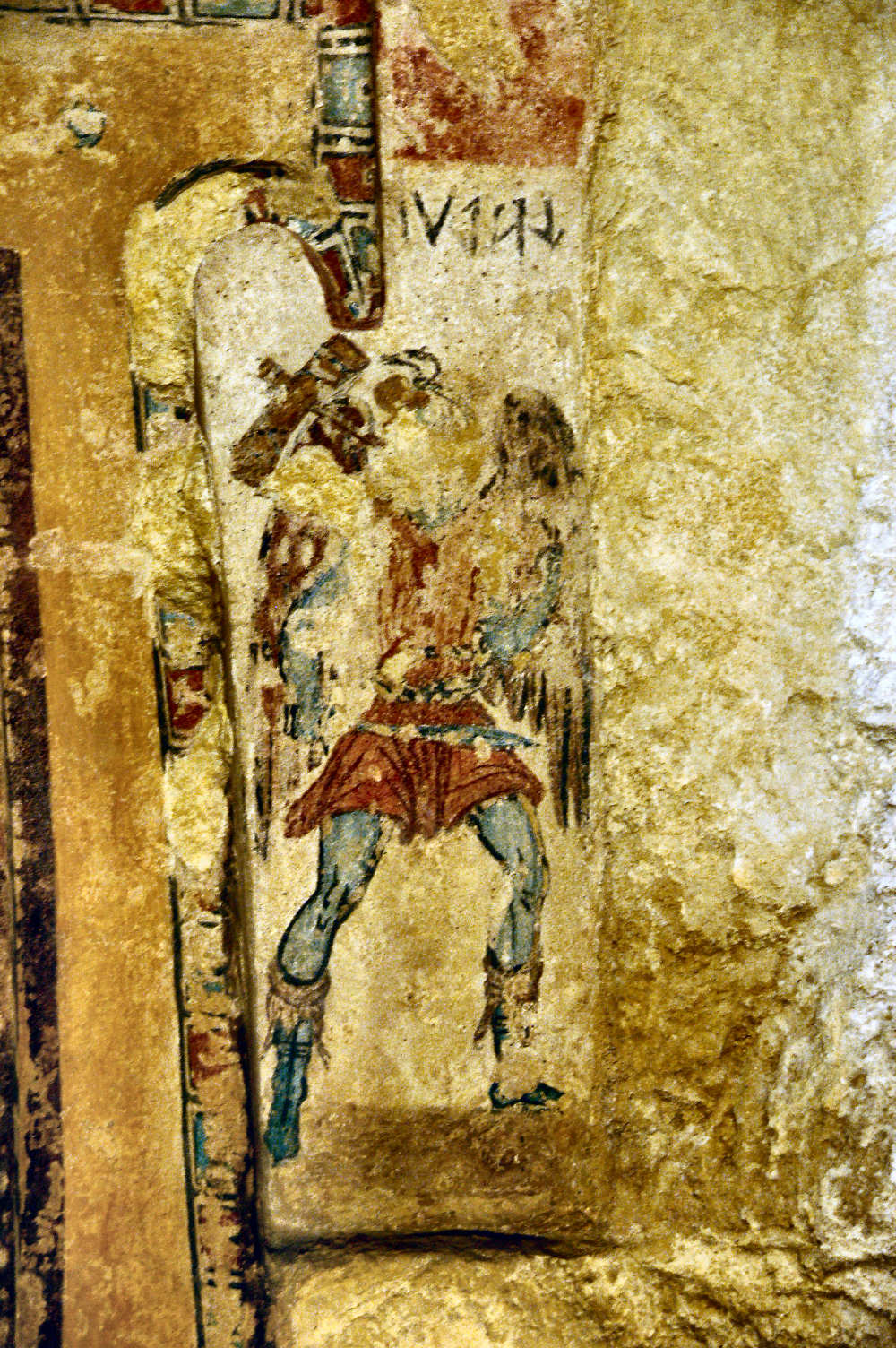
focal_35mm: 98
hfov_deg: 14.0
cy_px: 674
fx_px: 3646
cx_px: 448
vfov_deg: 20.9
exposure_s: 1/13
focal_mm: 65
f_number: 5.3
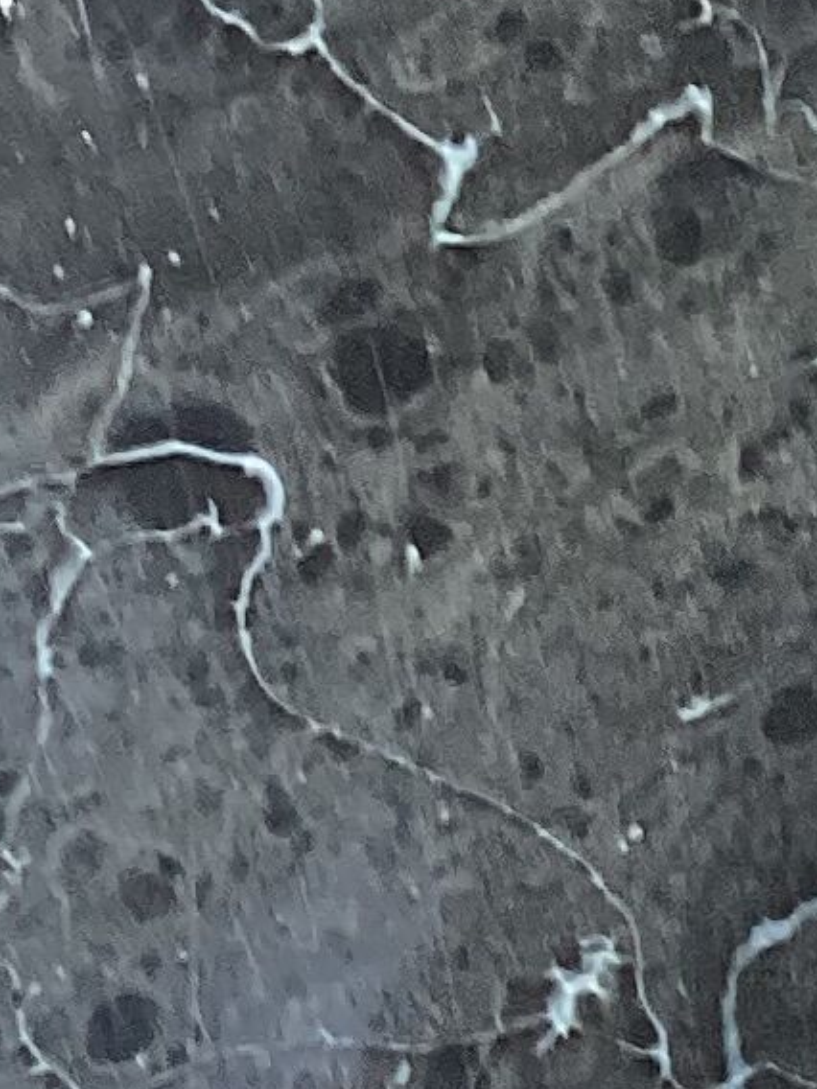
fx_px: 5601
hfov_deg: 7.6
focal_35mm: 178
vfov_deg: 10.0
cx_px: 2194
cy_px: 2400
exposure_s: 1/50
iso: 160
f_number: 2.4
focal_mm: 3.3
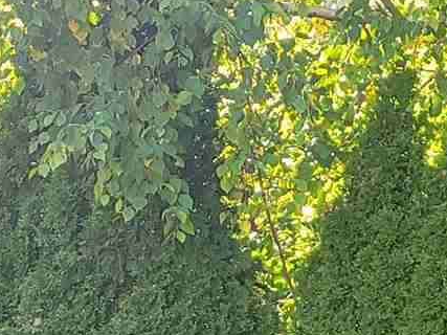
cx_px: 932
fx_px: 2414
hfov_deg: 9.8
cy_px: 715
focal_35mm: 187
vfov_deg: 7.6
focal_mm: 5.4
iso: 40
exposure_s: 1/122
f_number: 1.8
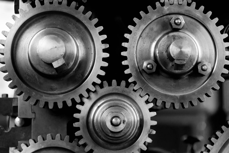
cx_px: 114
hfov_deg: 18.3
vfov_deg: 12.2
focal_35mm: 112
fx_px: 713
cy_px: 76
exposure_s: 1/125
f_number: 4.5
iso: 3600
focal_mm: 112
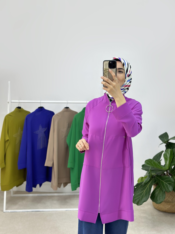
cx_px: 88
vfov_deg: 39.7
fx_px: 324
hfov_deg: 30.3
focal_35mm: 48
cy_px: 117
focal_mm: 6.86
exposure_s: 1/247
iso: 80
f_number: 1.78
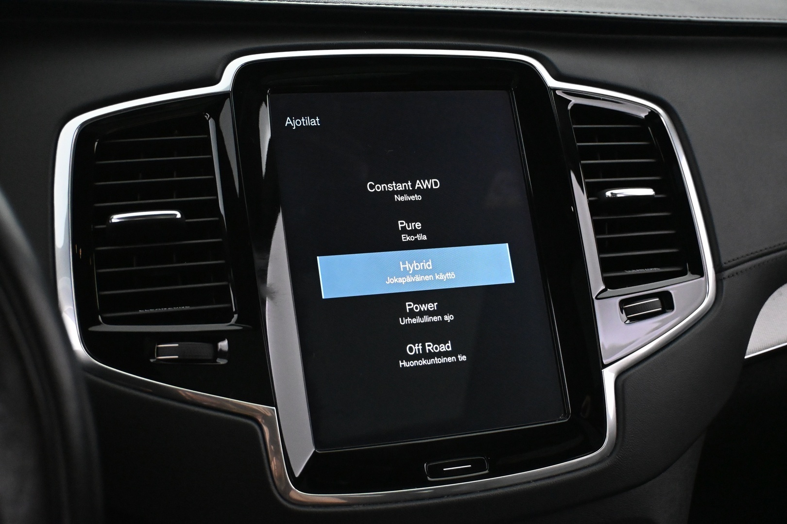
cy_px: 262
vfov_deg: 28.5
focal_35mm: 47
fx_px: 1033
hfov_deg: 41.7
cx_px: 394
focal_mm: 31.5
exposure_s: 1/60
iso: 7200
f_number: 5
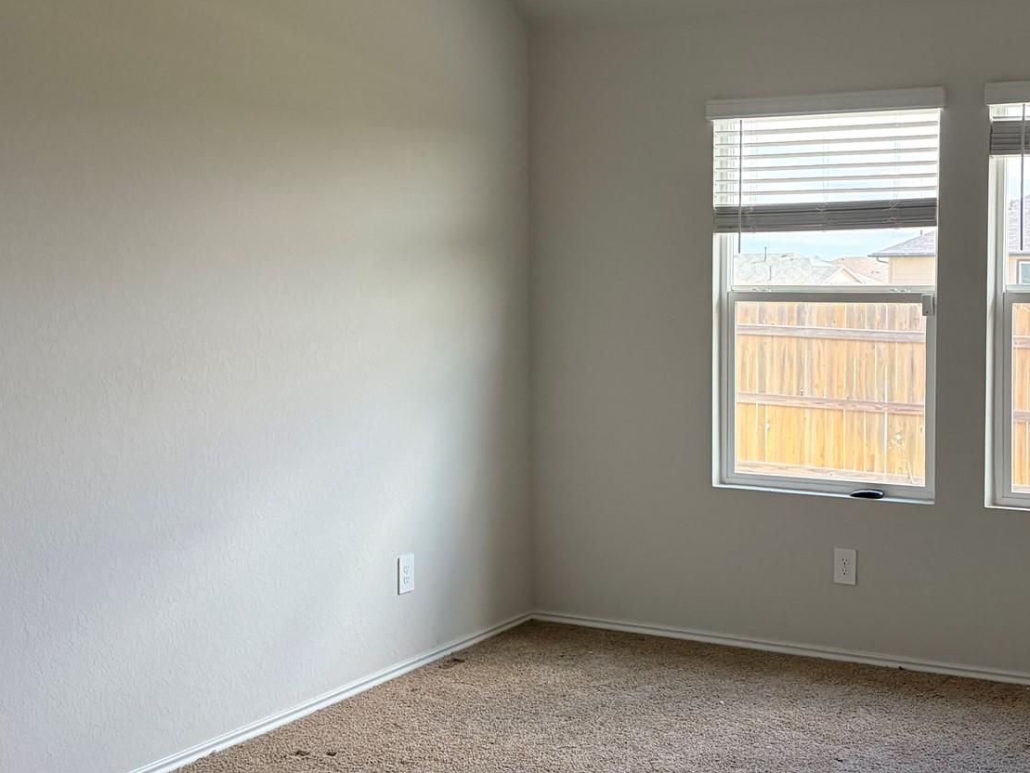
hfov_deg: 39.3
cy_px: 328
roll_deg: -0.2
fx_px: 1428
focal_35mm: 48
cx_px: 667
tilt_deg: -1.6
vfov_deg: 30.2
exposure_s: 1/60
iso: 160
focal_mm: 5.96
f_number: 1.6
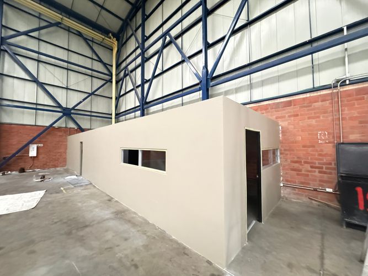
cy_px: 138
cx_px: 184
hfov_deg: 102.1
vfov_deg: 85.7
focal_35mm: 14
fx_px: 149
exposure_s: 1/34
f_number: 2.2
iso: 1600
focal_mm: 2.22
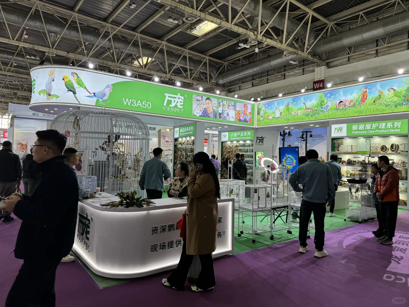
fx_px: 284
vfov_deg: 56.8
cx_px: 204
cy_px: 154
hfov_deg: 71.6
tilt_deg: -0.9
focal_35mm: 24
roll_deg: +0.0
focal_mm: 6.76
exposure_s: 1/100
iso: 64
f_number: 1.78
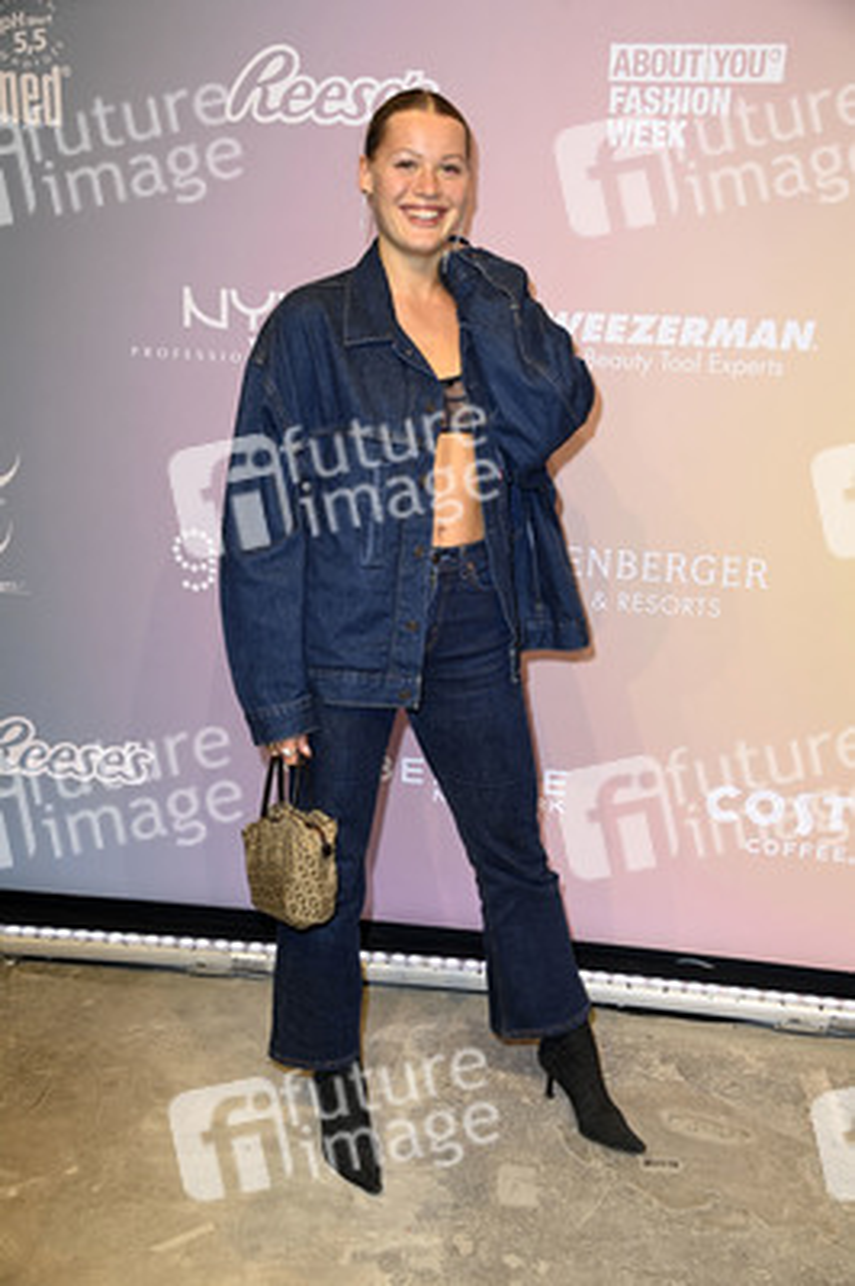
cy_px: 643
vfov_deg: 43.6
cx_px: 428
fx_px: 1606
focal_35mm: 45
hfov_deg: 29.8
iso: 400
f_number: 5.6
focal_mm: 45
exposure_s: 1/160
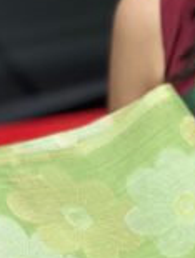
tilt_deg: -18.7
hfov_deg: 4.4
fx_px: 2566
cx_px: 100
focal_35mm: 343
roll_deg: +0.2
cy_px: 339
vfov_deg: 5.7
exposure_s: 1/121
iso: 250
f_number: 2.8
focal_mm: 16.89
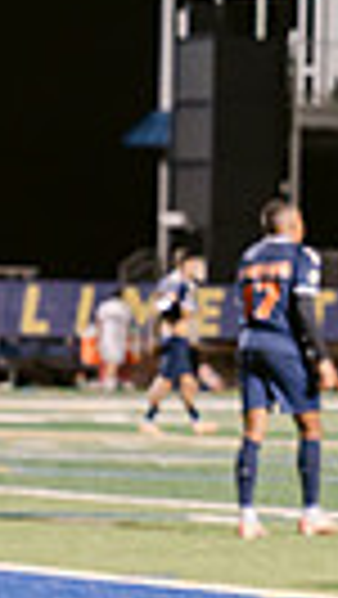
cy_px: 371
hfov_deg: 3.7
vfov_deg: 6.7
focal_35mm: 320
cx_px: 1185
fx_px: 5089
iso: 2500
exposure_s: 1/250
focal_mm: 70
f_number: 3.2
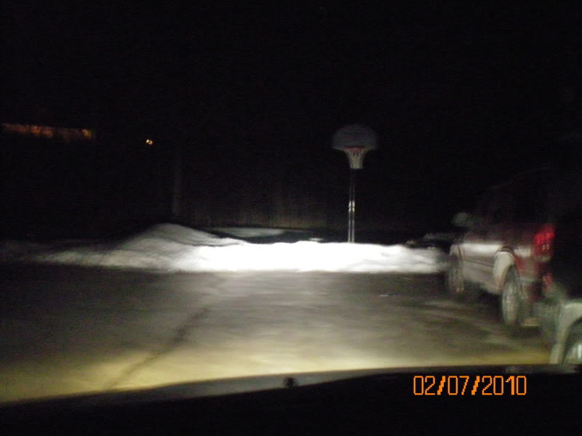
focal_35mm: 38
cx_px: 291
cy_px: 218
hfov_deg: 49.0
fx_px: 639
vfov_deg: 37.7
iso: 800
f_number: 3.1
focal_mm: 6.3
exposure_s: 1/2
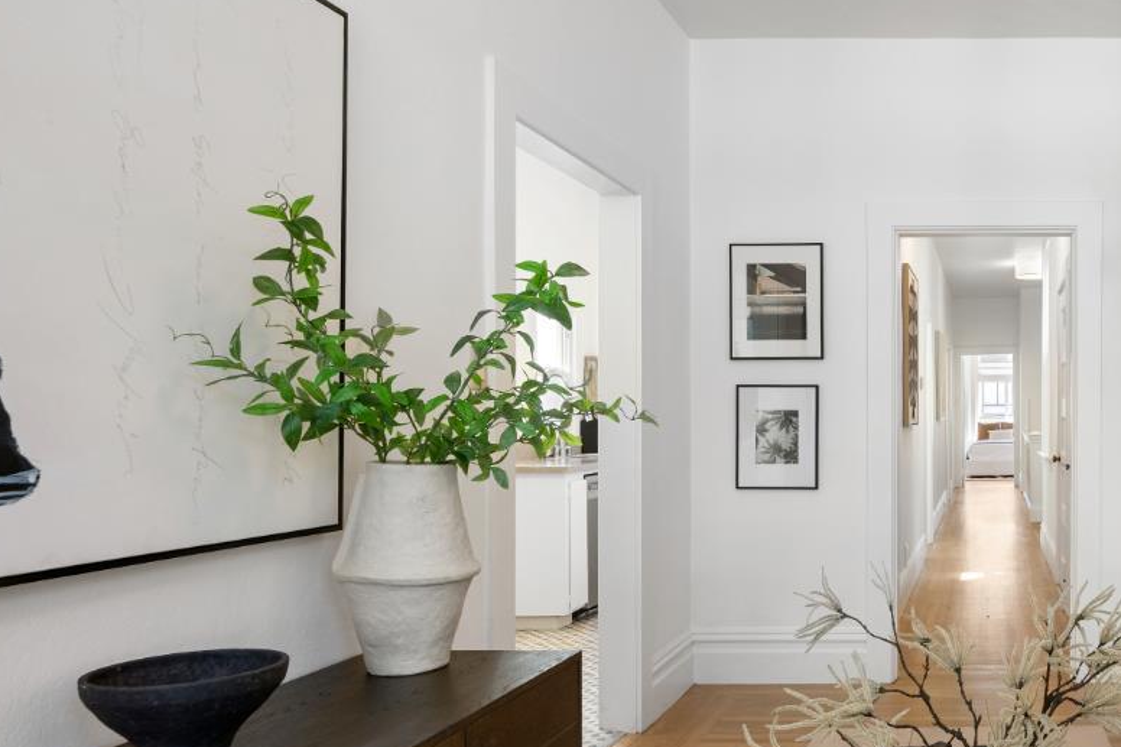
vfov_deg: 43.5
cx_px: 998
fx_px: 933
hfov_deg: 54.4
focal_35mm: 30
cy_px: 428
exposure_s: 1/10
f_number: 9
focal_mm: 15.5
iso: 400
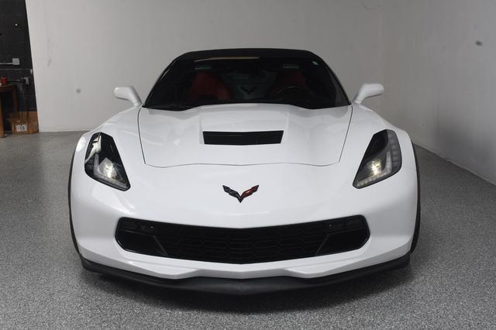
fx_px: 620
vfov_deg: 29.8
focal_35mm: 45
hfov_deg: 43.6
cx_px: 248
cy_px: 165
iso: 100
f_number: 13
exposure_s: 1/160
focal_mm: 30
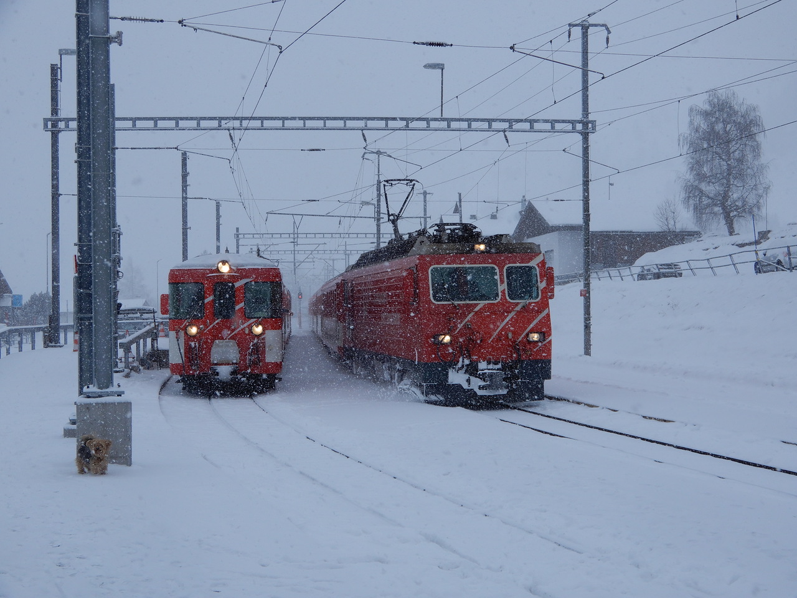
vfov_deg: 25.7
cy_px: 299
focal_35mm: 57
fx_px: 1312
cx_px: 398
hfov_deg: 33.8
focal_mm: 10.2
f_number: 4.5
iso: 80
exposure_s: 1/640
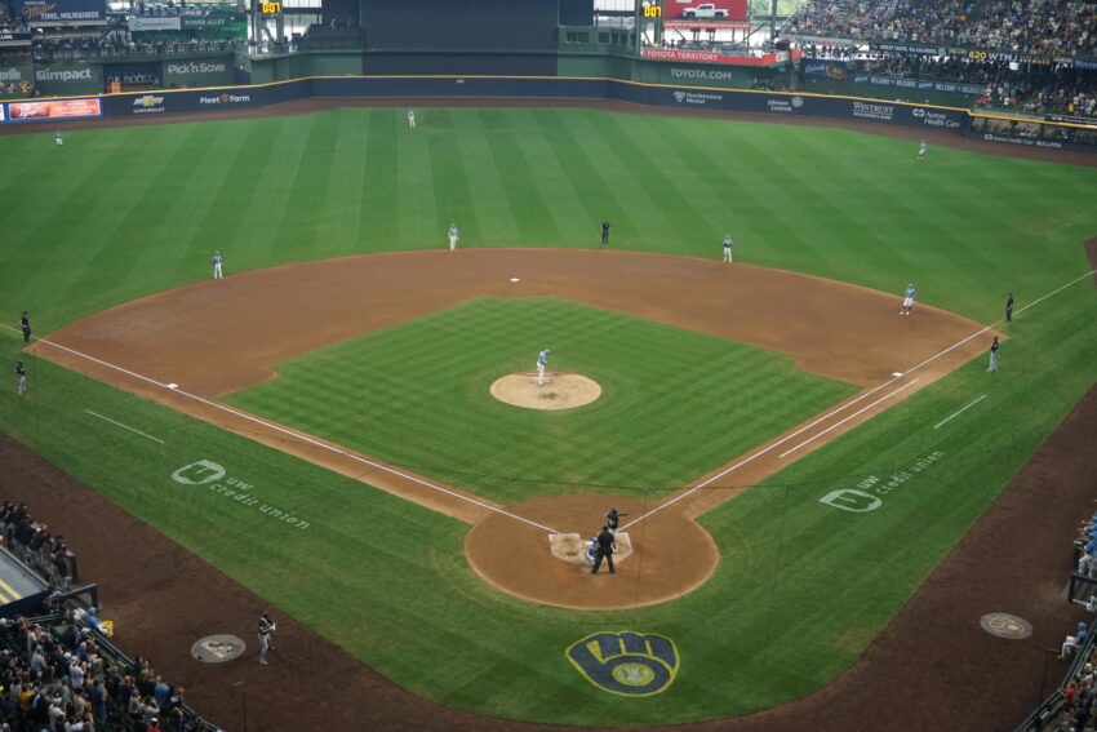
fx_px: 1371
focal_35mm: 45
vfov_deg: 29.9
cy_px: 366
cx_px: 548
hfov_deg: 43.6
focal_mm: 30
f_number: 5
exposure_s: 1/160
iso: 500
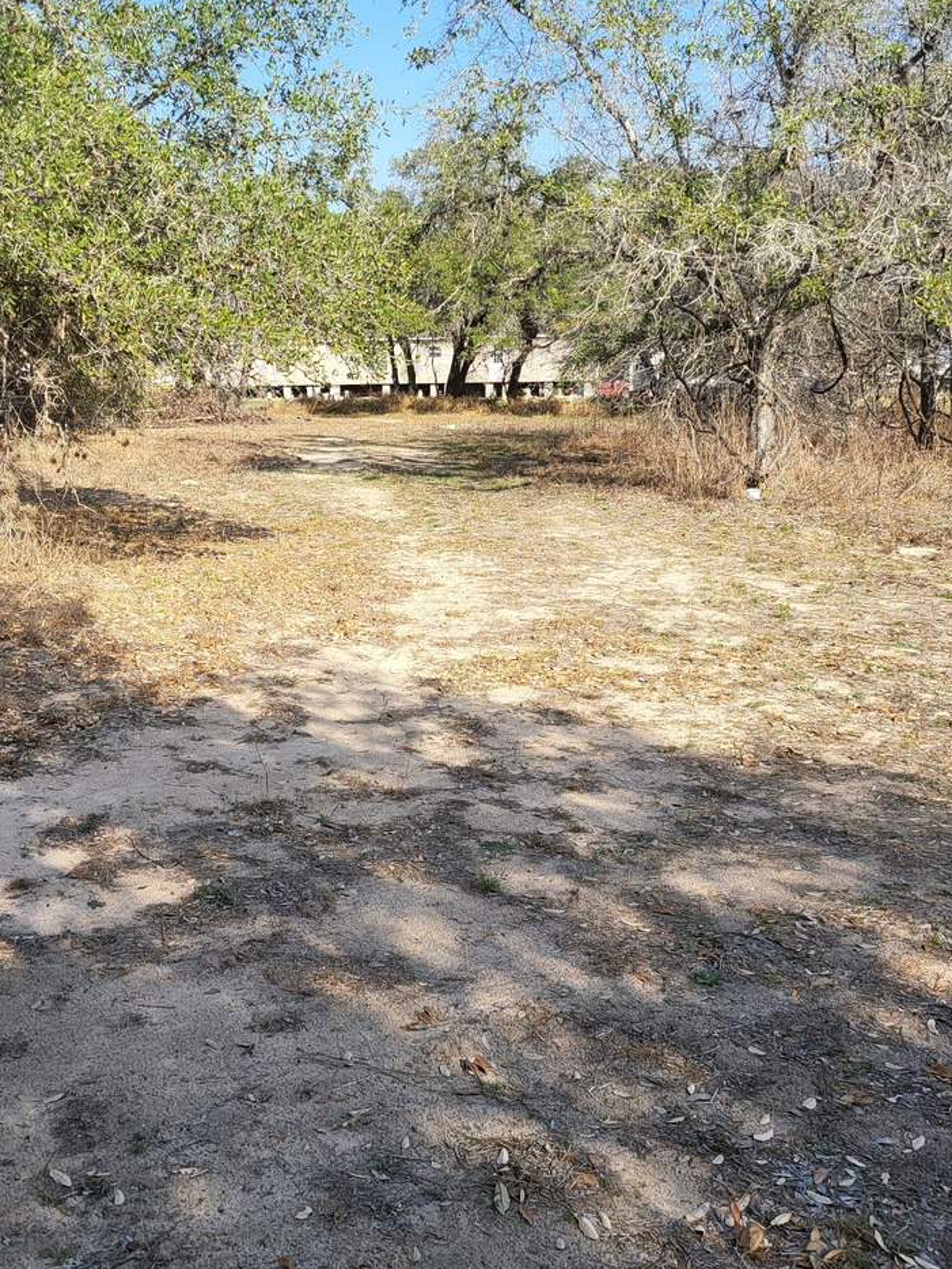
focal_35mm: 37
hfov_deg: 37.9
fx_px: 1356
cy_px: 533
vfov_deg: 49.9
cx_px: 257
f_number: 1.8
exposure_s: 1/1078
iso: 40
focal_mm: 5
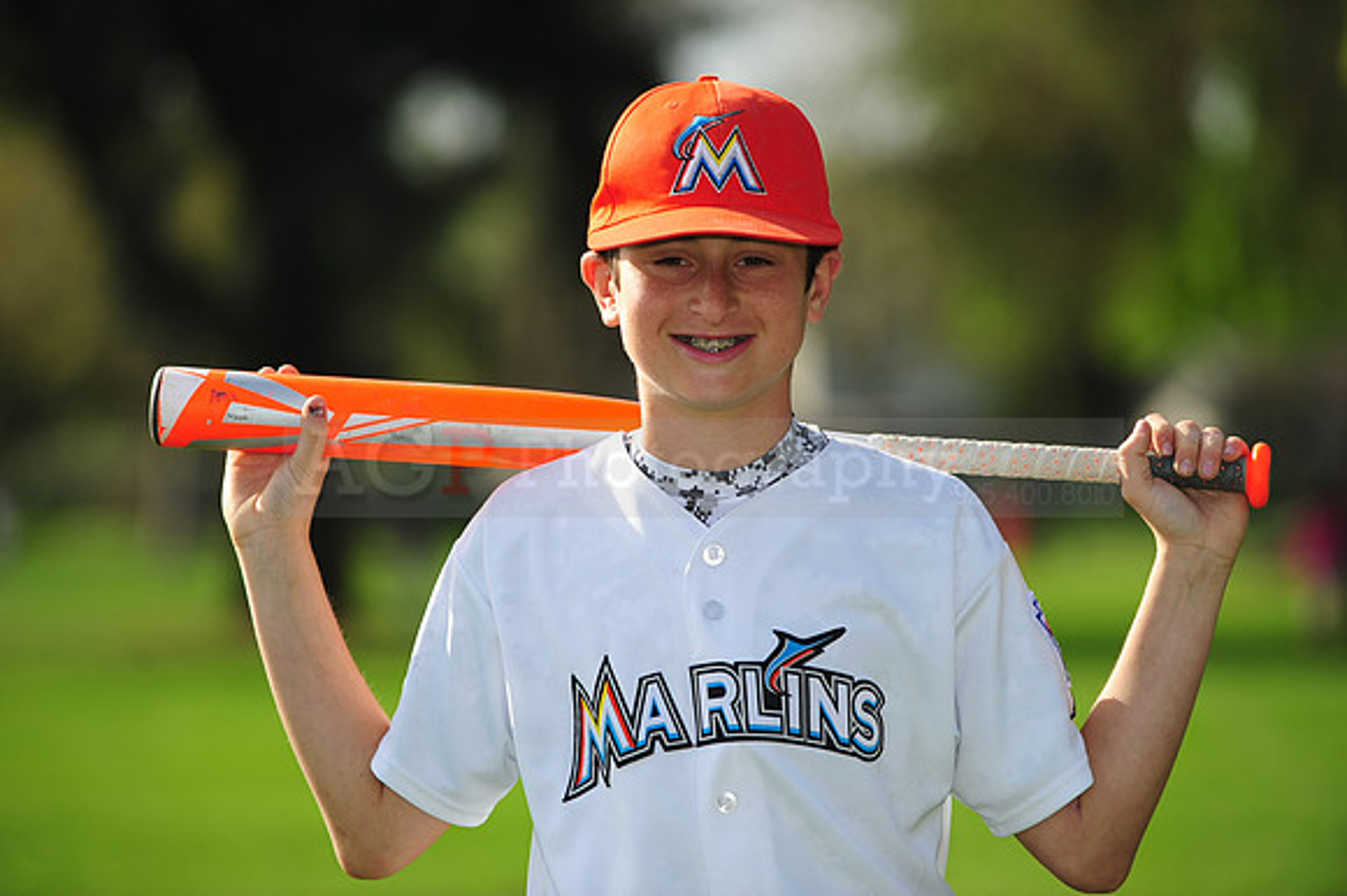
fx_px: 7479
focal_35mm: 200
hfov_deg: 10.3
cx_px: 674
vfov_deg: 6.9
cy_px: 448
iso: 200
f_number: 4.5
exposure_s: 1/1250
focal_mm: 200
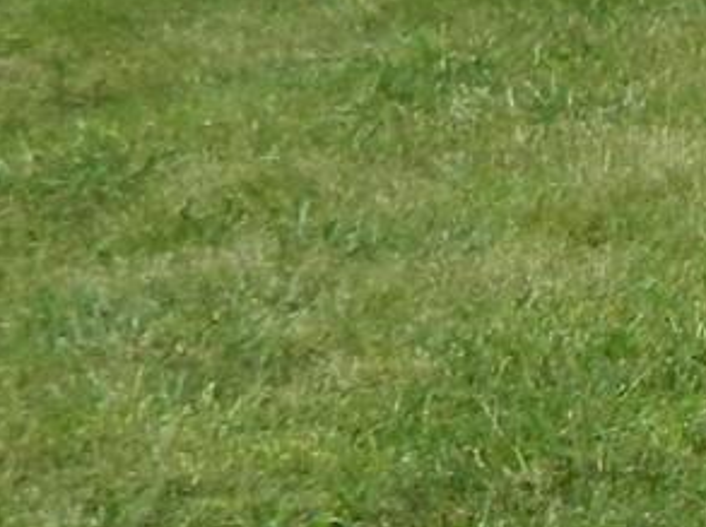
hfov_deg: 7.0
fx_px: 4991
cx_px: 2342
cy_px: 318
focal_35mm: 245
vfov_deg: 6.1
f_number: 9.4
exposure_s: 1/200
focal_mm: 6.2
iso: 80
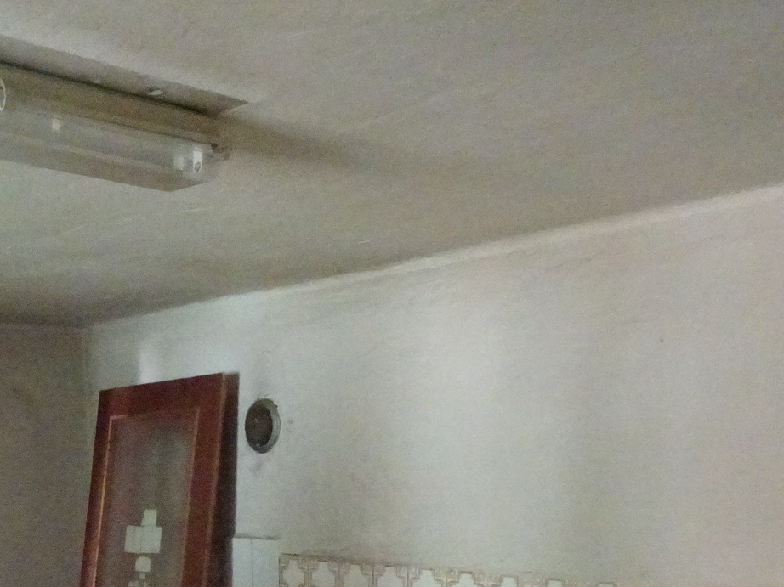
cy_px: 576
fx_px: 1132
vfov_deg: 27.5
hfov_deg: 36.7
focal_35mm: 50
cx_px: 140
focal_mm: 4.1
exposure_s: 1/200
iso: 3200
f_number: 3.5
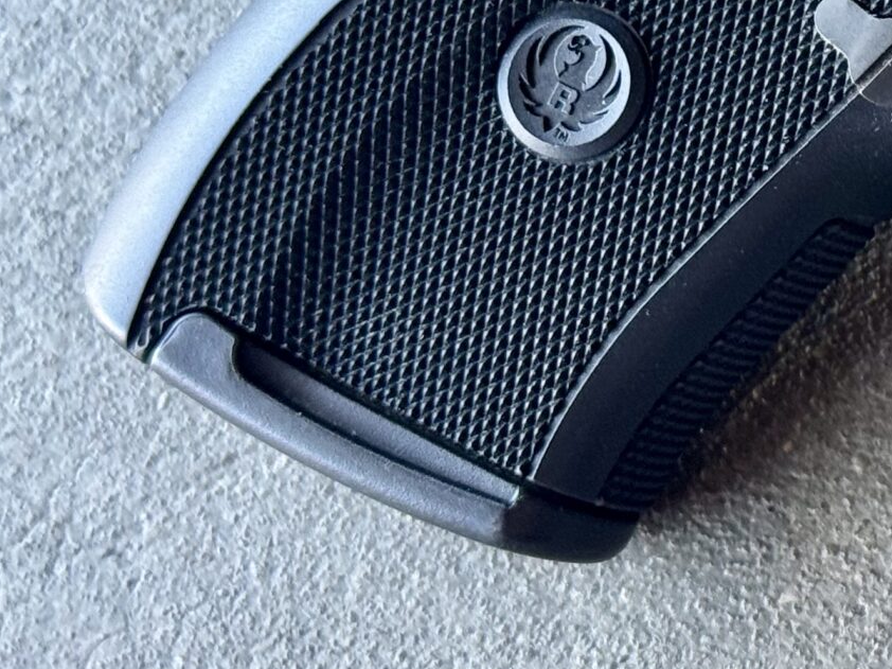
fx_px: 3761
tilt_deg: -65.6
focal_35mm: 146
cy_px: -35
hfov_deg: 12.9
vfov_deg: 10.1
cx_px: 1305
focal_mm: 6.76
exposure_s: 1/120
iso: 125
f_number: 1.78
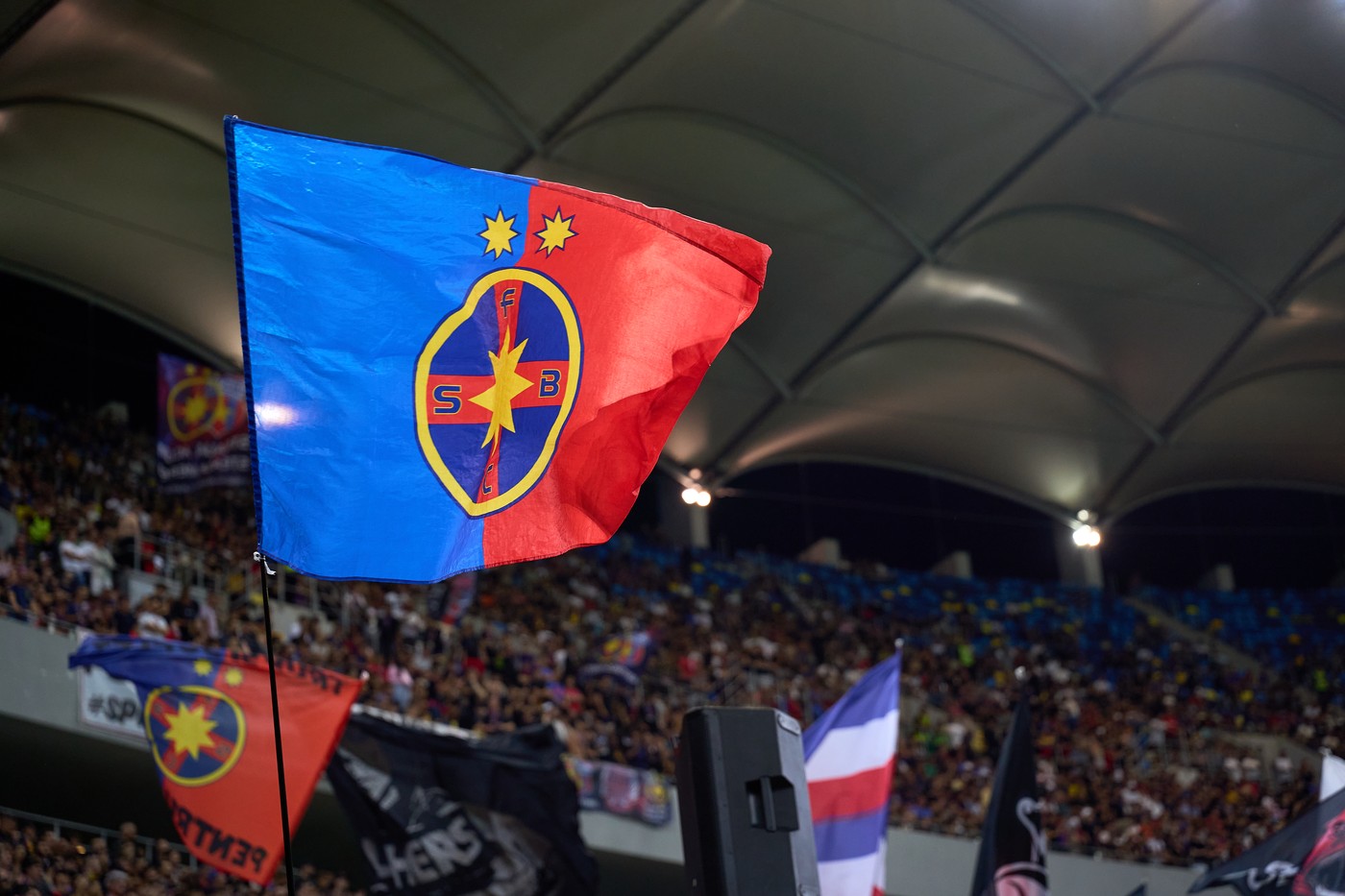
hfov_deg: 30.0
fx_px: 2506
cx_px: 672
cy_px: 448
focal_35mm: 67
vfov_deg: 20.3
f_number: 2.8
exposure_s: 1/800
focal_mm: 67.1
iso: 1250
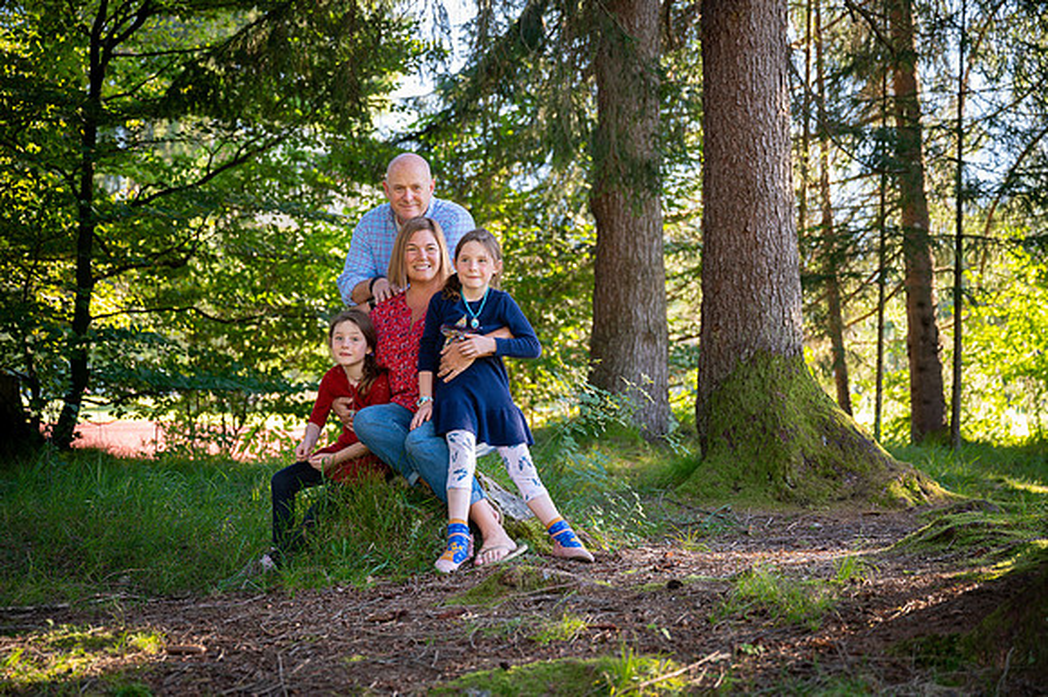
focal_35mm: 56
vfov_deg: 24.2
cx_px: 524
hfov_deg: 35.7
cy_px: 348
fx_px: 1629
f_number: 2.8
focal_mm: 56
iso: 200
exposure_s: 1/100
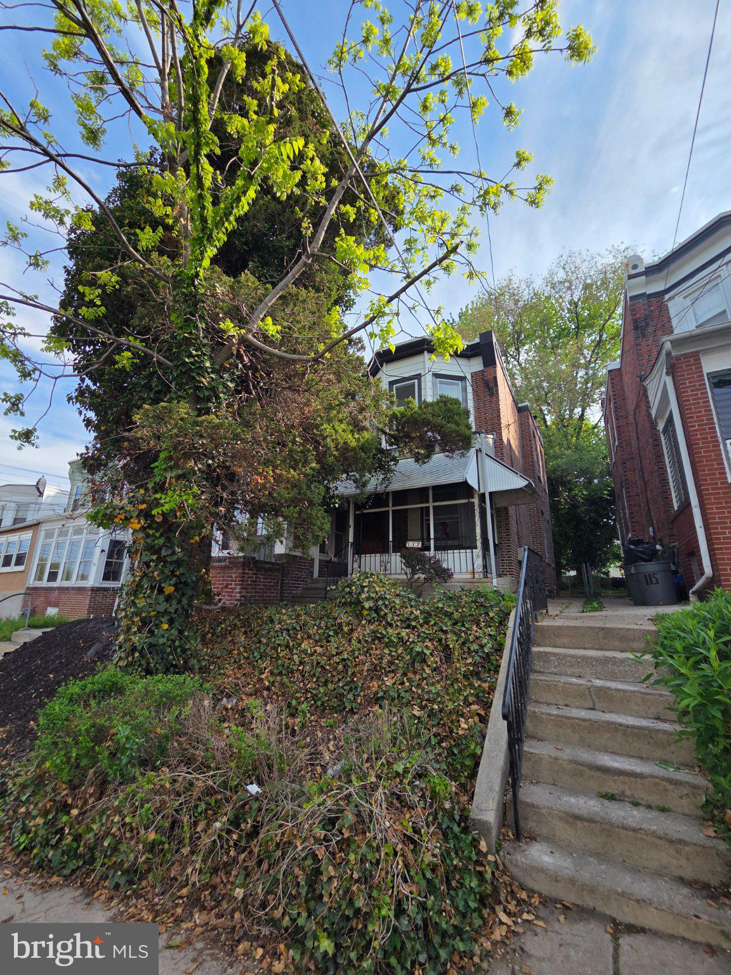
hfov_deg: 89.9
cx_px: 366
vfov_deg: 106.2
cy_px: 488
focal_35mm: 13
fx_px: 366
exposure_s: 1/1304
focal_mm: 2.2
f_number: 2.2
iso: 50
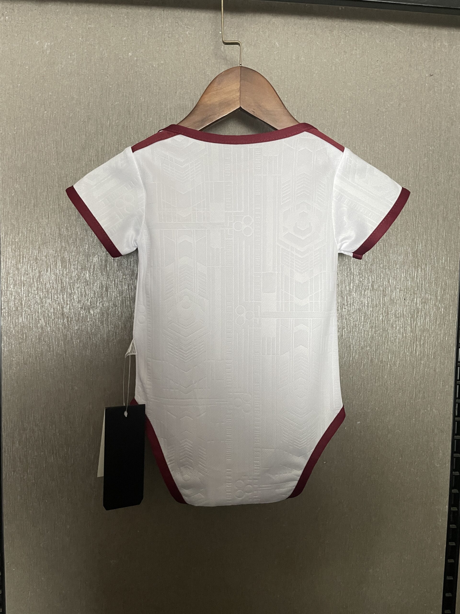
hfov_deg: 53.1
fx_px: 461
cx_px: 230
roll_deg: -1.0
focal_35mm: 26
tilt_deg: -2.2
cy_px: 307
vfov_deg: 67.3
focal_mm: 4.2
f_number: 1.6
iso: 250
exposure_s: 1/60
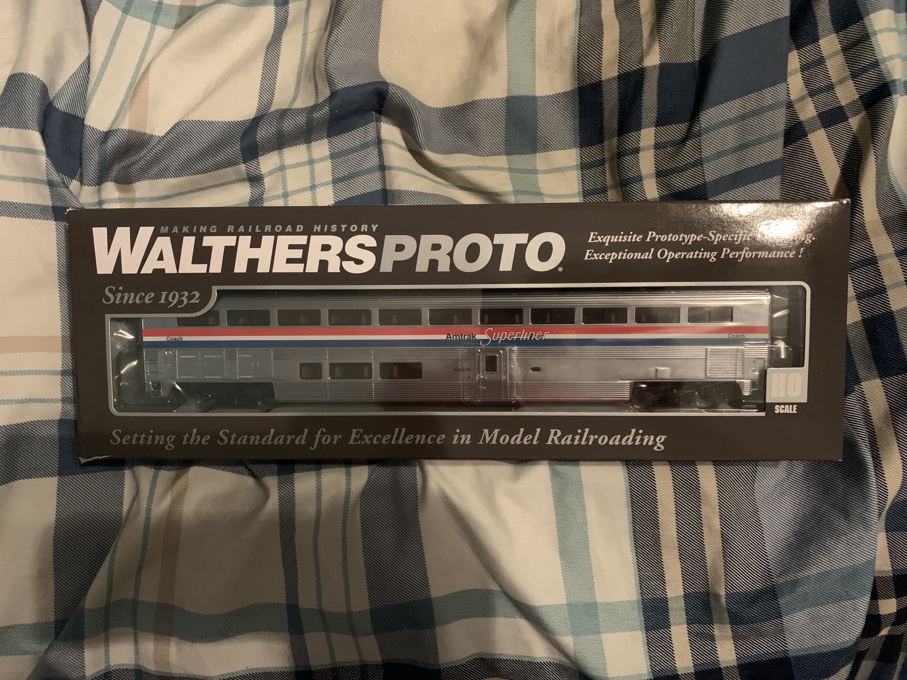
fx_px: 681
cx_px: 454
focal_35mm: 26
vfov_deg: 53.1
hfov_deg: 67.3
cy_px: 340
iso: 640
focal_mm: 4.25
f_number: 1.8
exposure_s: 1/24
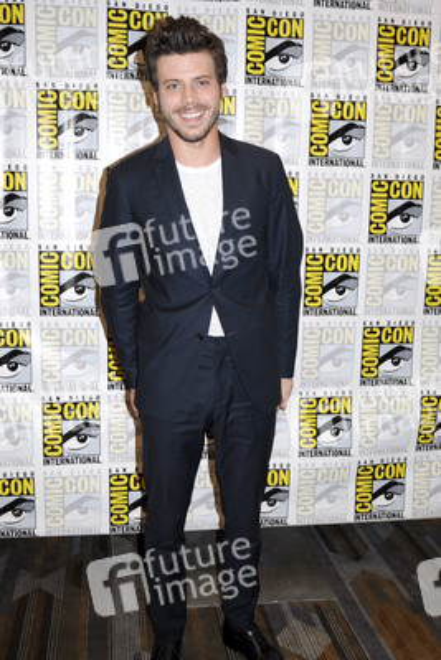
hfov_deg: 36.9
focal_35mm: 36
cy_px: 330
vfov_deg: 53.1
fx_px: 661
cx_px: 220
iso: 200
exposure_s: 1/60
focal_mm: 24
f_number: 3.5
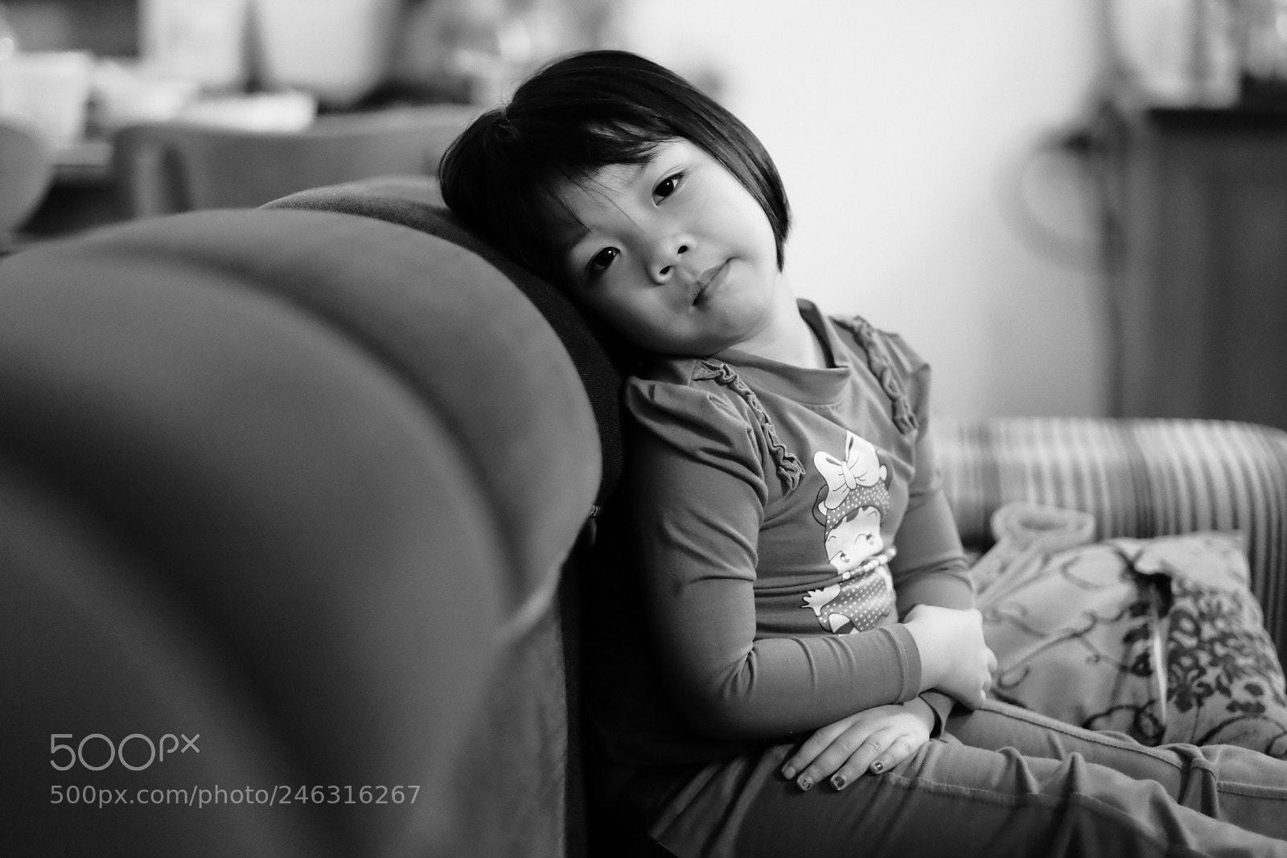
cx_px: 644
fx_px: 3003
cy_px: 429
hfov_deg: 24.2
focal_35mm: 84
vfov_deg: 16.3
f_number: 1.4
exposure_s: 1/140
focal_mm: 56
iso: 3200
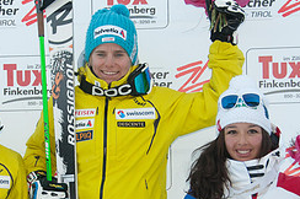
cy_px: 153
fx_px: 1307
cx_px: 112
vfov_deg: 8.7
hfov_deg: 13.1
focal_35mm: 157
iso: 500
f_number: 7.1
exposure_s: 1/250
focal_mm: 44
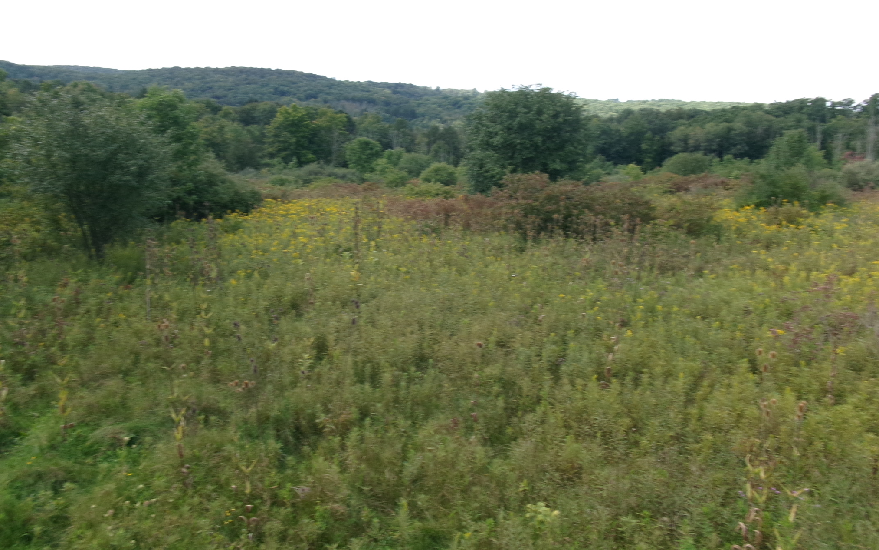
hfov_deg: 62.9
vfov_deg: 41.7
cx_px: 438
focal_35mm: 30
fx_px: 719
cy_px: 230
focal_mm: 5.1
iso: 100
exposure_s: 1/38
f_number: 10.8
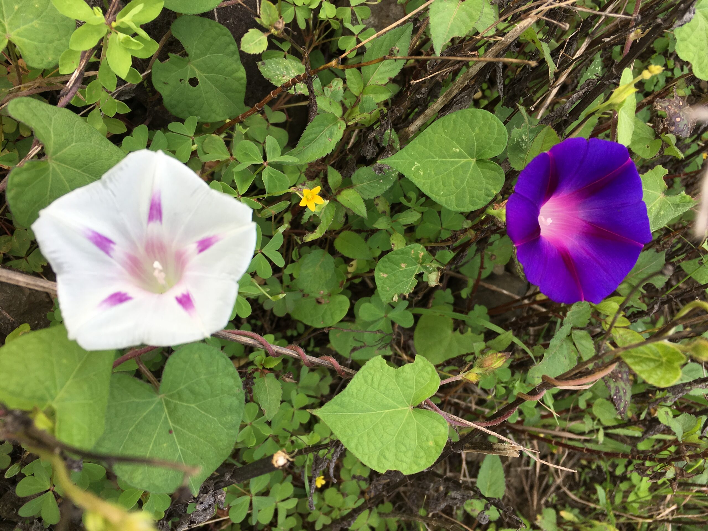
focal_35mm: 29
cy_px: 266
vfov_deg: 48.2
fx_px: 593
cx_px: 354
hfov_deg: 61.7
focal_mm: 4.15
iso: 25
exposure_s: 1/366
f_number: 2.2
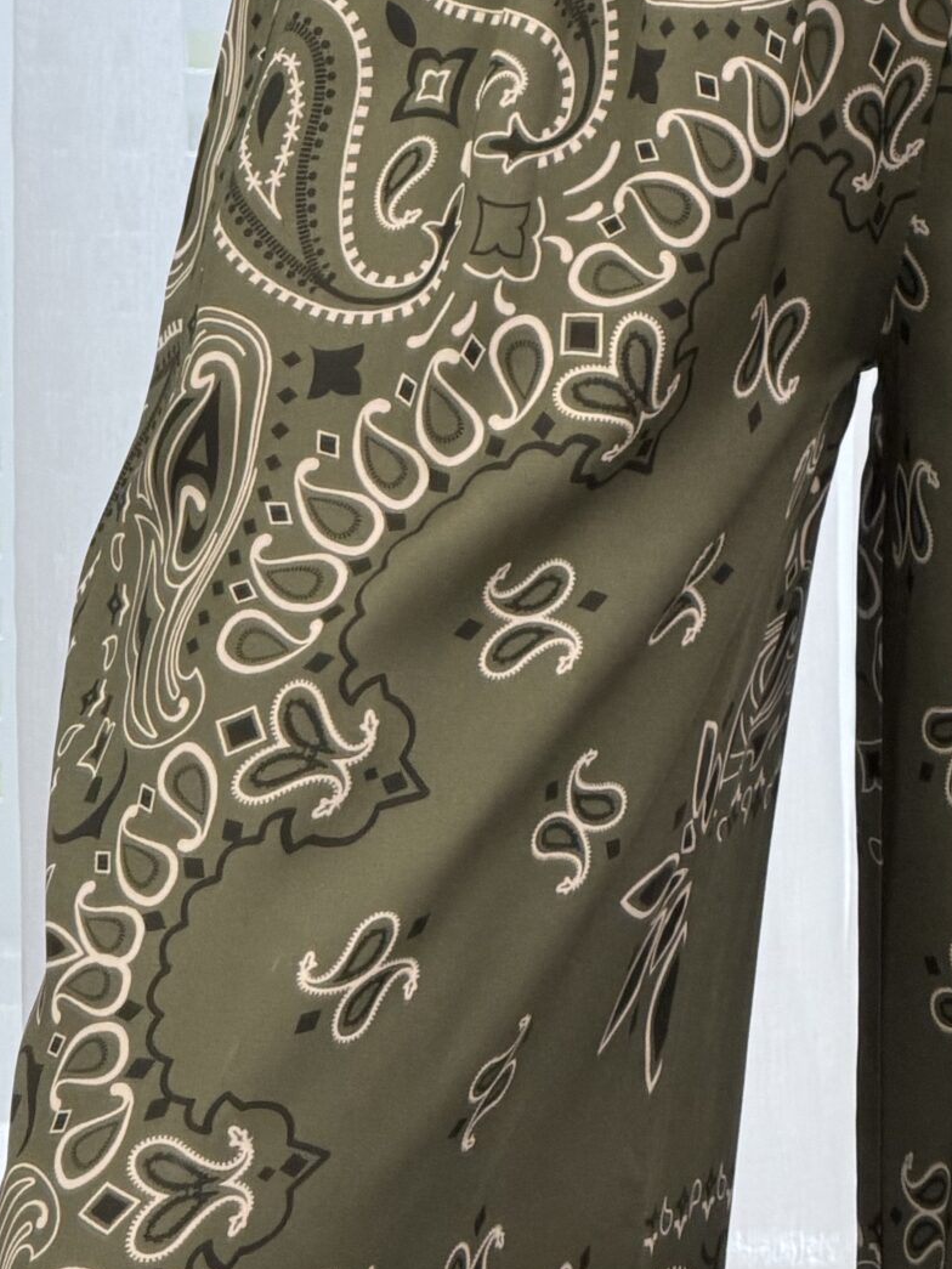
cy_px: 410
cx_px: 593
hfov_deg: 6.1
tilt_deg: -25.7
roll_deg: +0.0
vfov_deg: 8.1
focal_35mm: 245
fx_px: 8982
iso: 250
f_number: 2.8
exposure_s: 1/100
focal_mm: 16.89
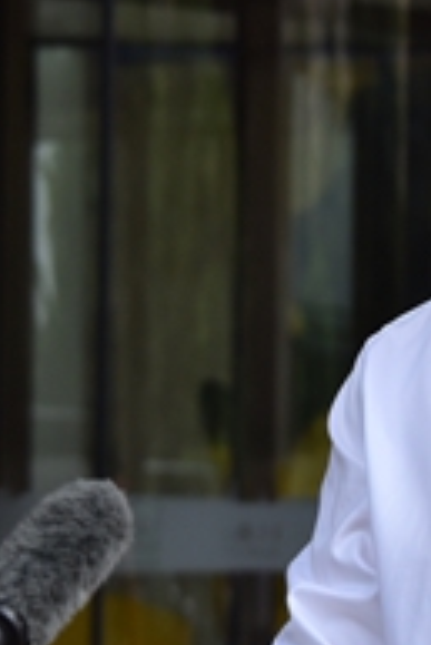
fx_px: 5575
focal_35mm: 311
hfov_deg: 4.4
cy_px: 388
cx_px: 471
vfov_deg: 6.6
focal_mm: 100
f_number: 7.1
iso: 800
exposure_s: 1/1250
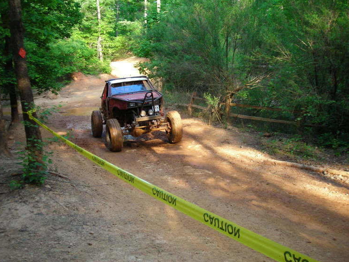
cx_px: 161
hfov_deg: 45.7
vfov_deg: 35.1
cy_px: 122
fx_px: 413
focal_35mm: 41
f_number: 3.2
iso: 154
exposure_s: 1/121
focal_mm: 6.3
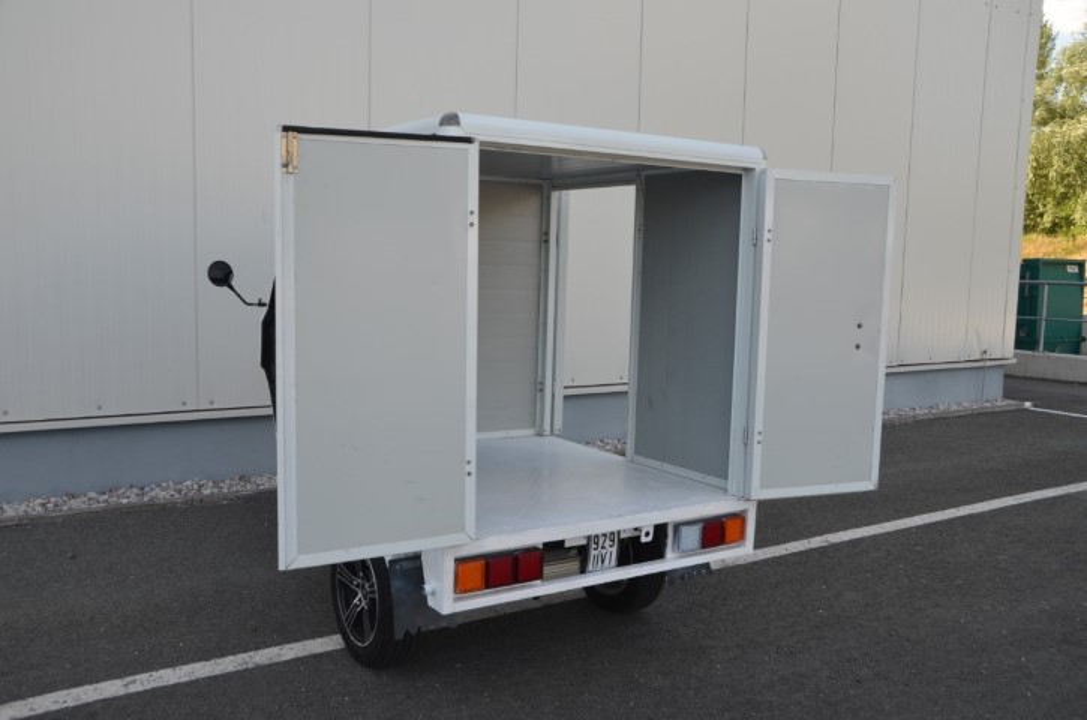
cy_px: 360
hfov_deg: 57.3
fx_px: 994
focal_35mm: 33
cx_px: 544
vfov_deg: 39.8
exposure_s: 1/200
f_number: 7.1
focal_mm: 22
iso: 200
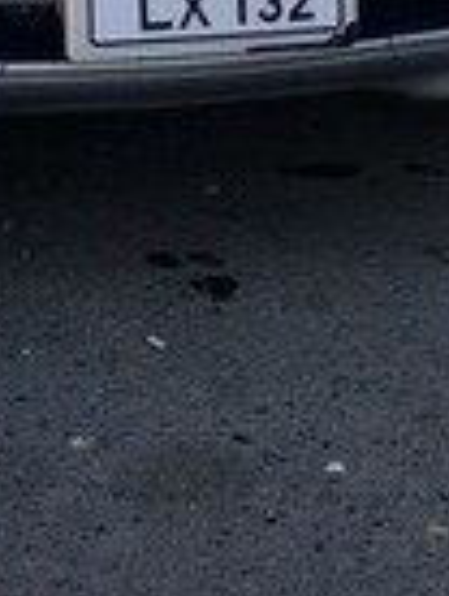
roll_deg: +1.9
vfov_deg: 17.3
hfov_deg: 14.3
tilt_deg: -2.1
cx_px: 190
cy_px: -246
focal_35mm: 104
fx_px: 1793
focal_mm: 4.15
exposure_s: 1/549
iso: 25
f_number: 2.2
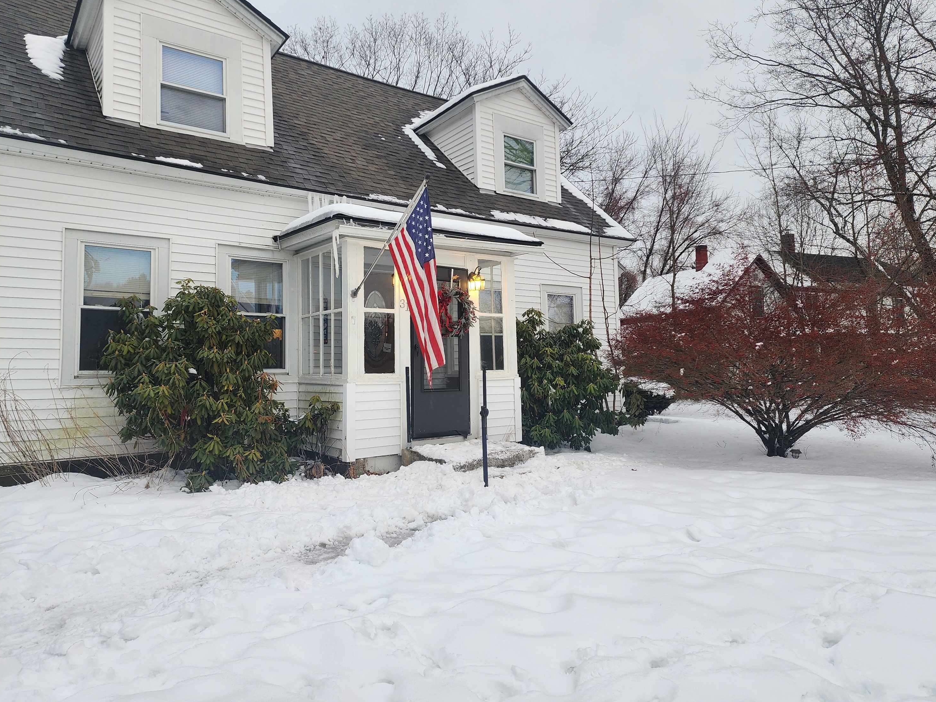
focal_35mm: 24
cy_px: 339
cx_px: 485
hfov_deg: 71.6
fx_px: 649
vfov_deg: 56.8
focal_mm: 6.4
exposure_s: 1/180
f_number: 1.8
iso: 50
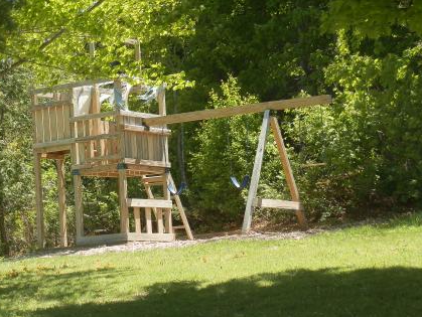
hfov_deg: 16.5
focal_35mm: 119
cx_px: 135
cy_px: 153
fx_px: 1452
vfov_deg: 12.5
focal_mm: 15.52
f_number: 4
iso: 64
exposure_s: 1/200
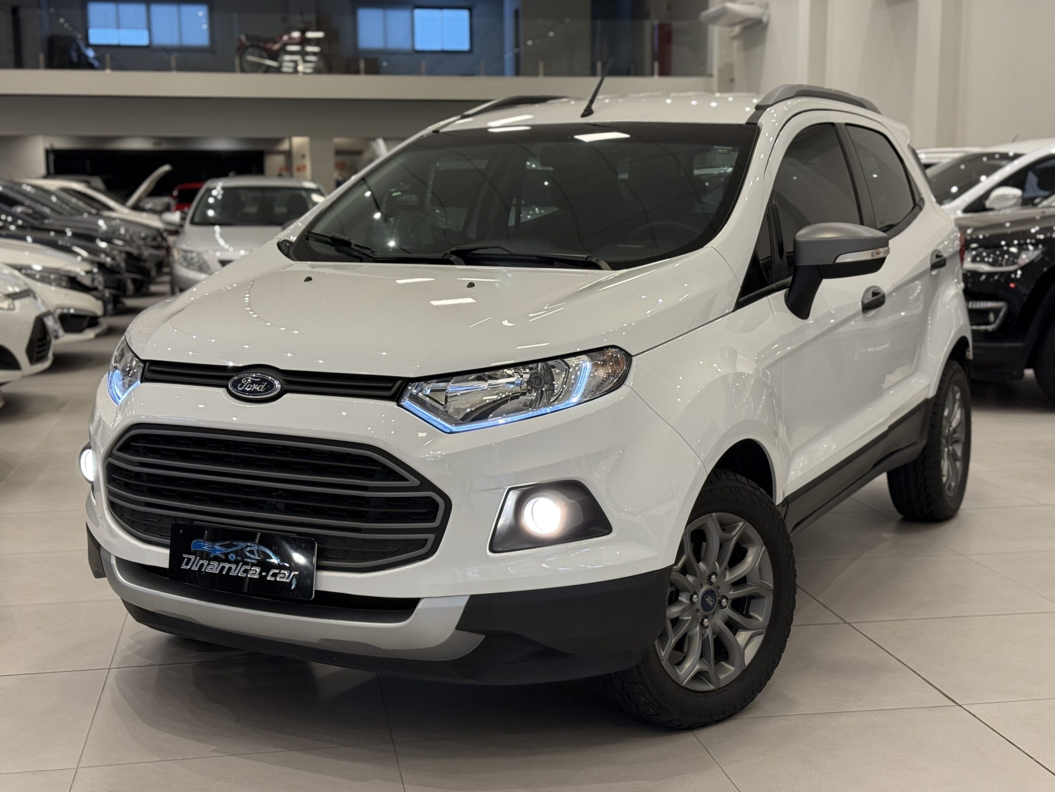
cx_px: 528
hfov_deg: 39.7
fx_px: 1463
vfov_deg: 30.3
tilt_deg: -7.8
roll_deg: +0.3
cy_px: 396
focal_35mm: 48
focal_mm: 6.76
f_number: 1.78
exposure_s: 1/60
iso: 125
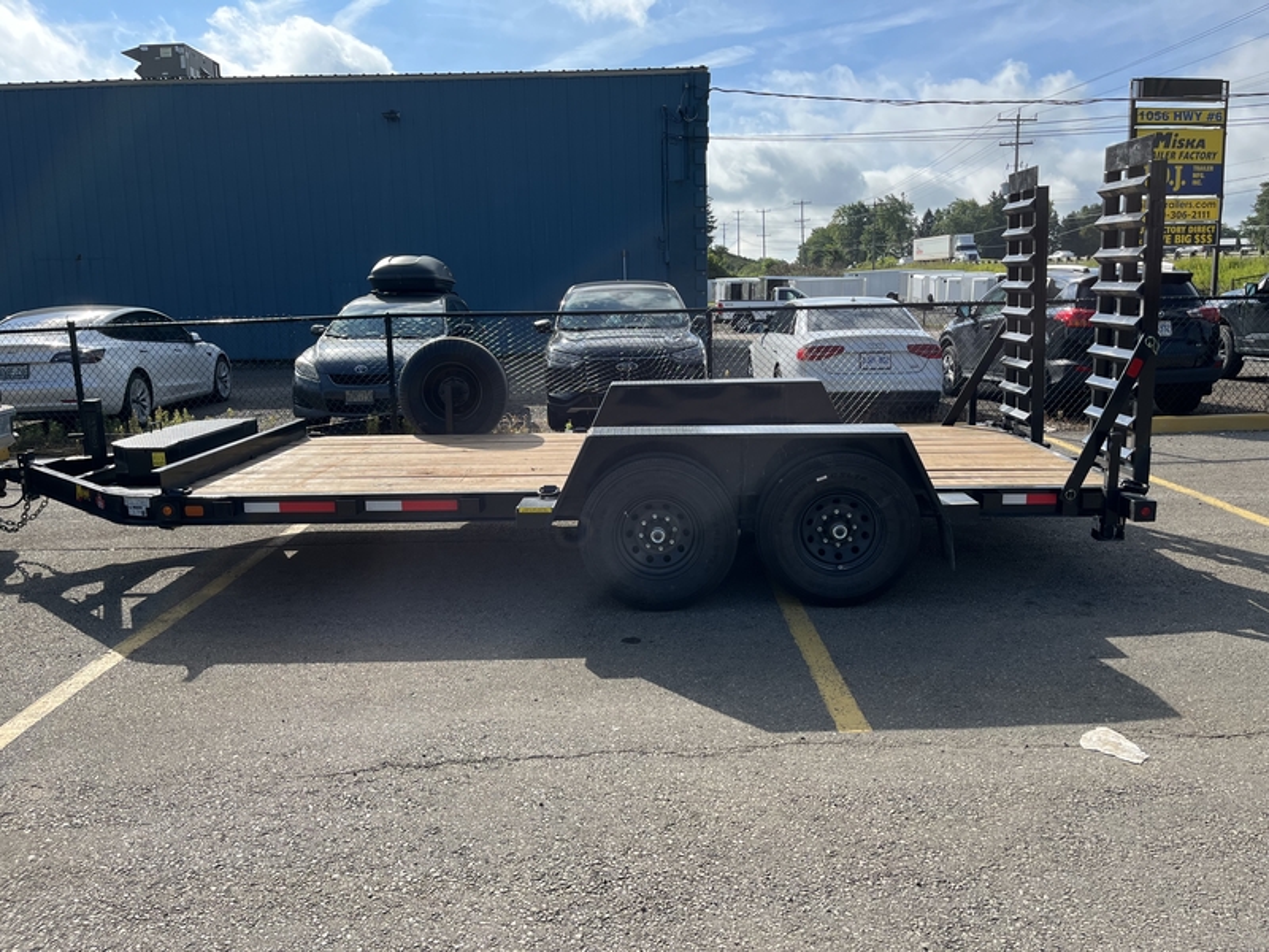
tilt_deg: -9.7
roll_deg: +1.8
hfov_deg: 67.3
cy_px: 476
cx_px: 634
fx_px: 953
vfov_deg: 53.1
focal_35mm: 26
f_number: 1.6
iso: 50
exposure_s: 1/2268
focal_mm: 5.1
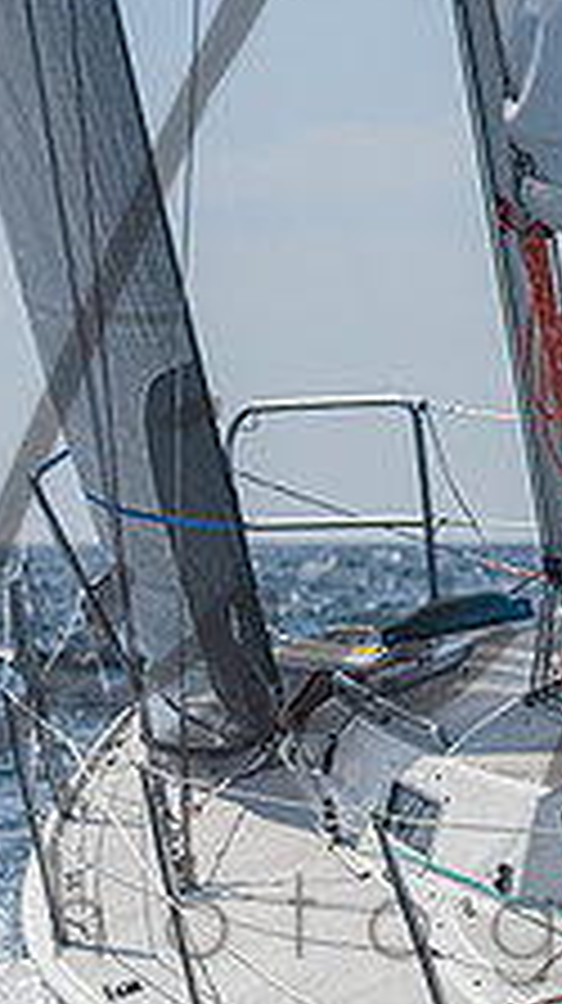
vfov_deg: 5.6
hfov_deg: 3.1
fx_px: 10200
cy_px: 490
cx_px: 842
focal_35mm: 384
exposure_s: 1/5000
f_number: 6.3
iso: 320
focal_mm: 120
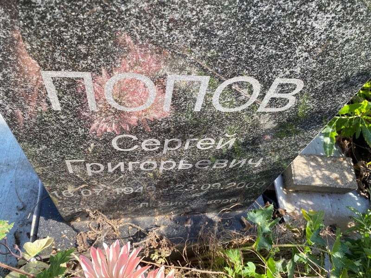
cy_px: 139
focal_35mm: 26
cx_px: 186
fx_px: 279
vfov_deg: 53.1
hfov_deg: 67.3
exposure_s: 1/303
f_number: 1.8
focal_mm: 4.25
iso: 32
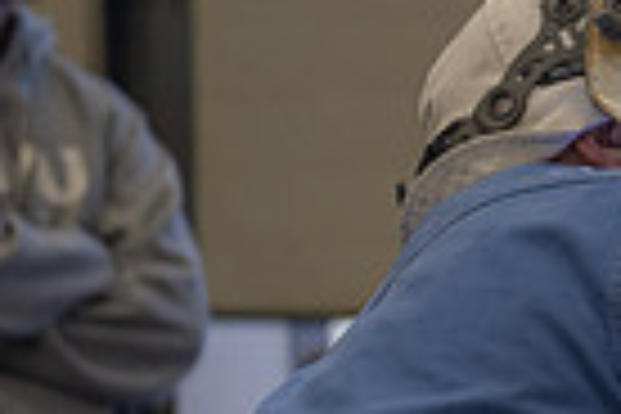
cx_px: 1116
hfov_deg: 7.4
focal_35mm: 269
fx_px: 4640
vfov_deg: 5.1
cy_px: 299
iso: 320
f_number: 2.8
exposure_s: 1/500
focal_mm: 64
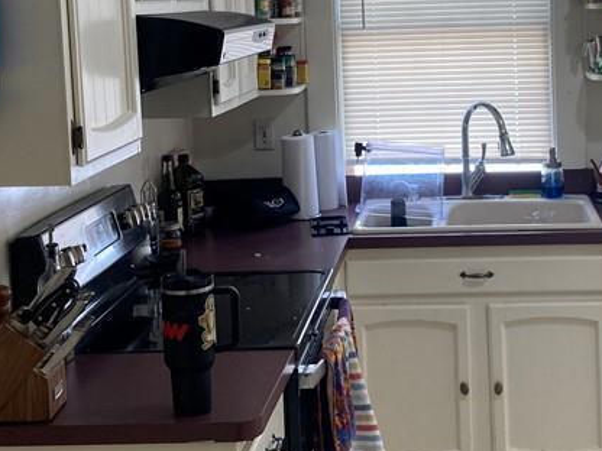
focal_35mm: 69
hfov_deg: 27.9
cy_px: 90
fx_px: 1200
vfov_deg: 21.1
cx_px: 414
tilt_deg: -4.5
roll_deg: +1.9
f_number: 1.8
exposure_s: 1/60
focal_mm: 3.99
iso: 64
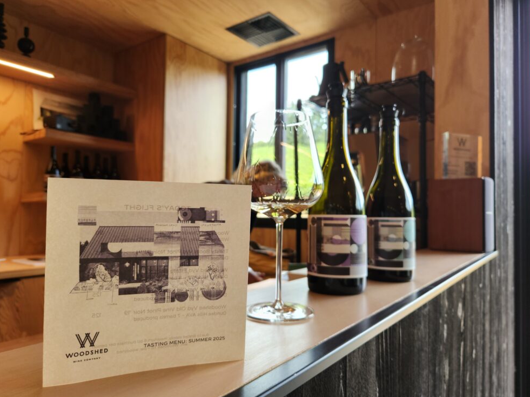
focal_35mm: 24
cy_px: 206
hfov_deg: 71.6
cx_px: 258
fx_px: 368
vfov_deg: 56.8
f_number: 1.8
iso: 25
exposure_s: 1/60
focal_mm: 5.4
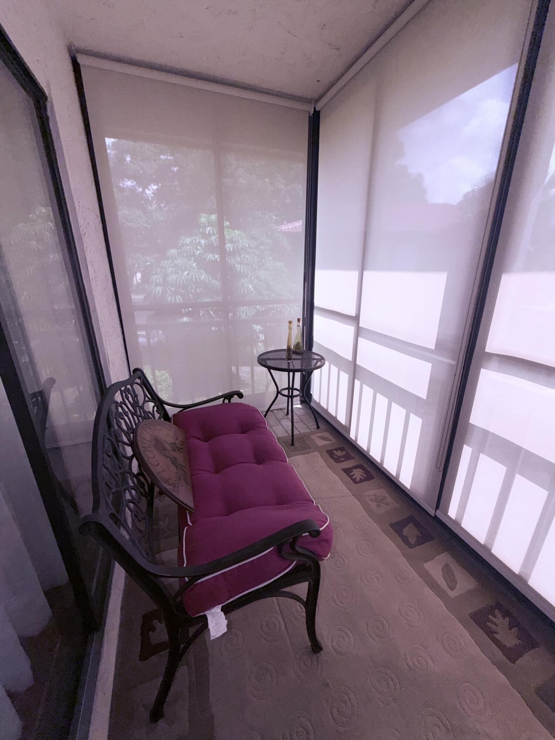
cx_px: 278
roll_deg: +1.1
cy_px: 370
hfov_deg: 85.7
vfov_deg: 102.1
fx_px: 299
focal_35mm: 14
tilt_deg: -19.9
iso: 40
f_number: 2.2
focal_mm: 2.22
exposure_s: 1/121
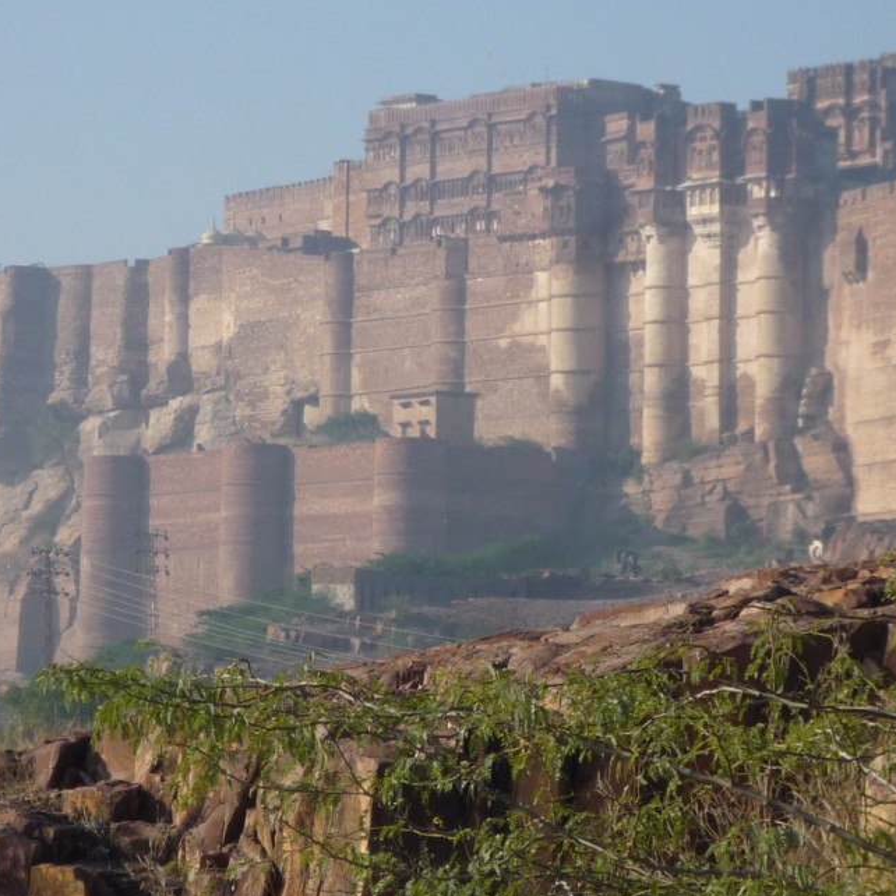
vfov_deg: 8.2
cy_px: 504
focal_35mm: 213
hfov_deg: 8.2
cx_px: 428
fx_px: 6238
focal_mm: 18.9
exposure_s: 1/500
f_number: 5.7
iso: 100
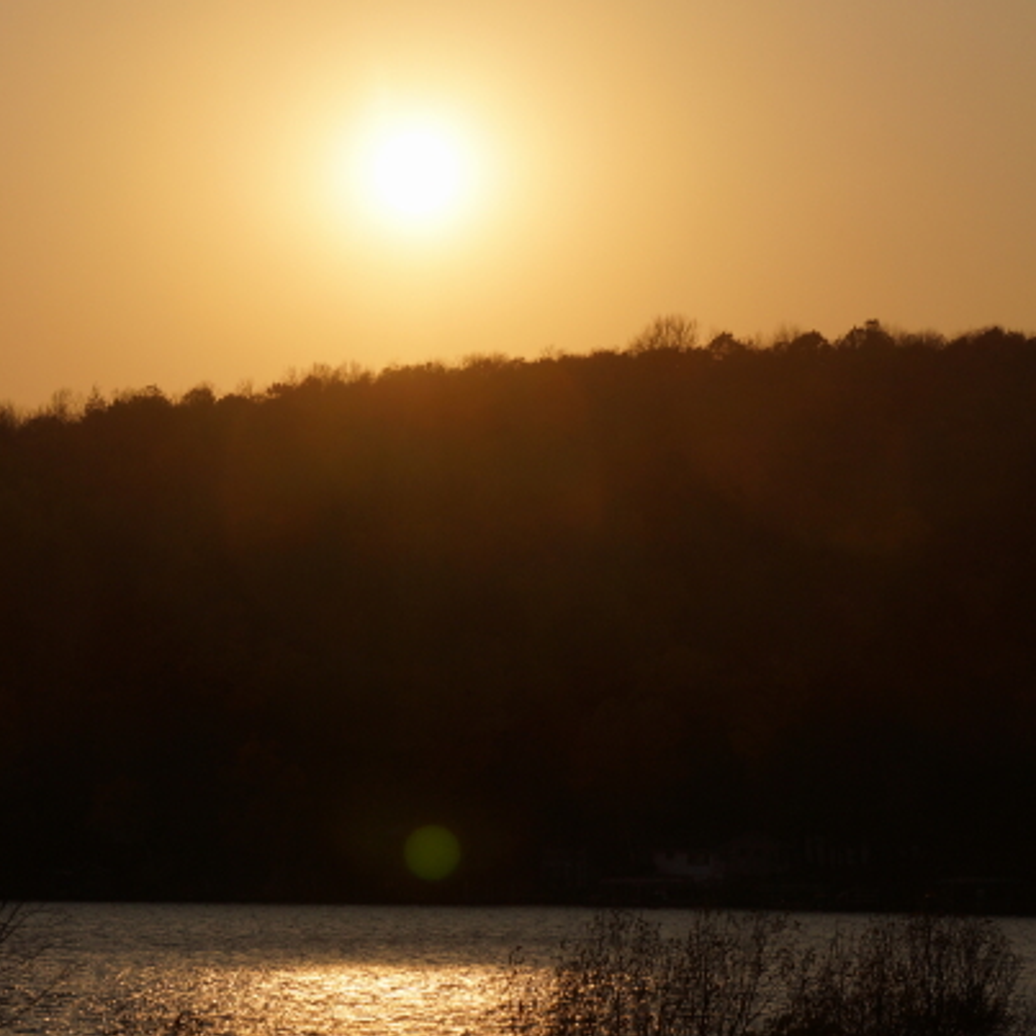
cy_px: 463
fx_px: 5894
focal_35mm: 174
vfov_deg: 10.0
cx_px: 440
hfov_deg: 10.0
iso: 100
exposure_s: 1/320
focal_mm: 55
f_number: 9
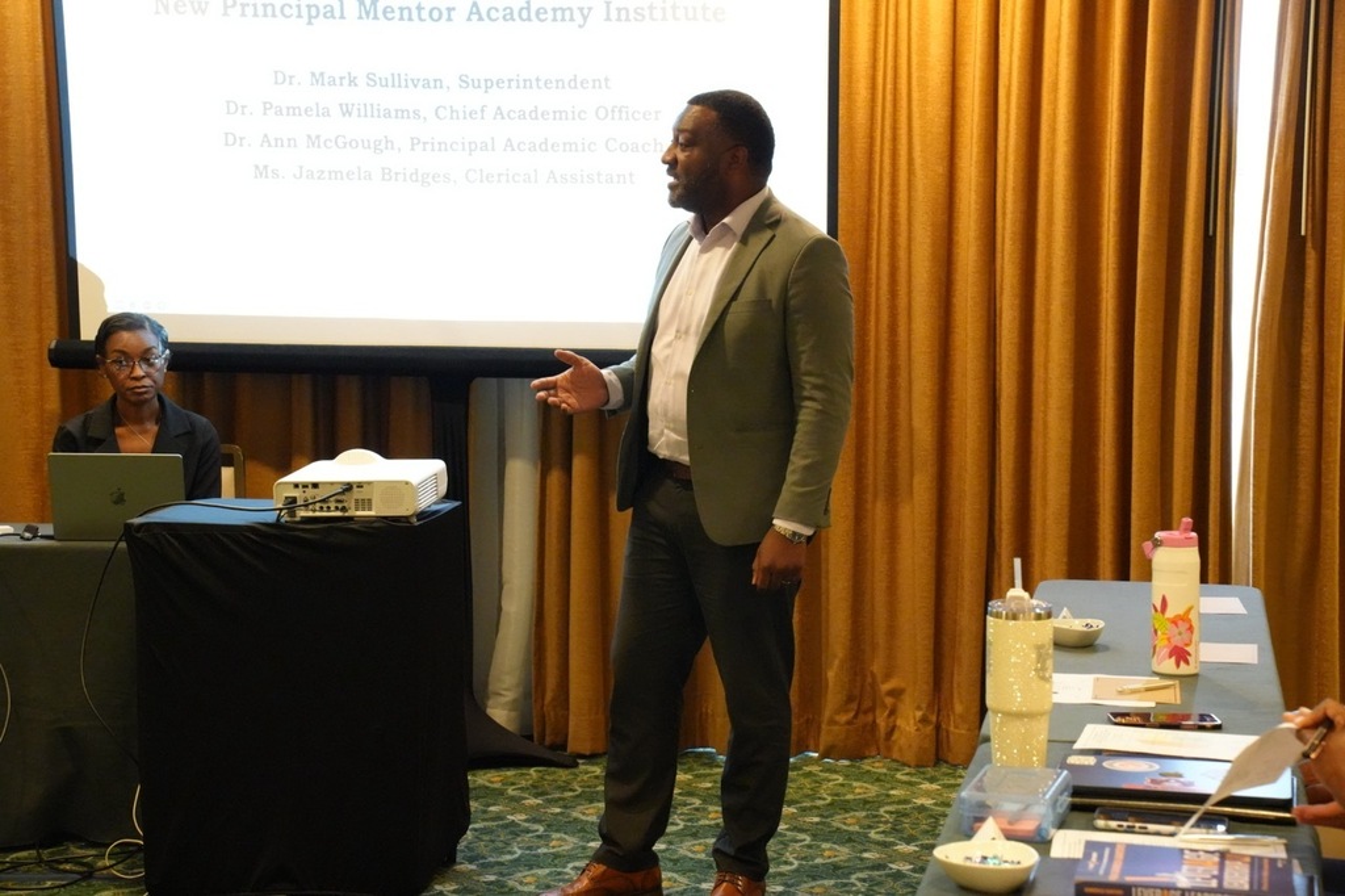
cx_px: 672
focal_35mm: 75
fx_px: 2801
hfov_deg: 27.0
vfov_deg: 18.2
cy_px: 448
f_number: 8
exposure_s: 1/80
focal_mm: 75
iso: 12800
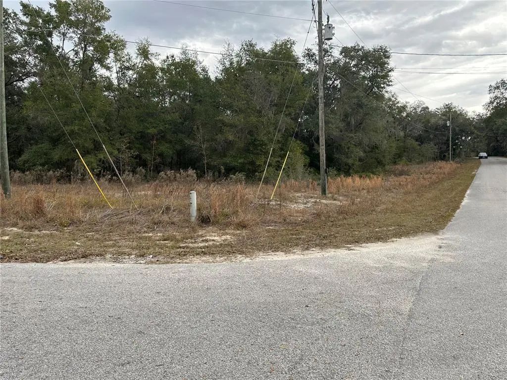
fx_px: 352
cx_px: 254
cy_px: 190
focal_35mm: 24
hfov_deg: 71.6
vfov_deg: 56.8
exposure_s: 1/577
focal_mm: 6.86
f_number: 1.78
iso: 80
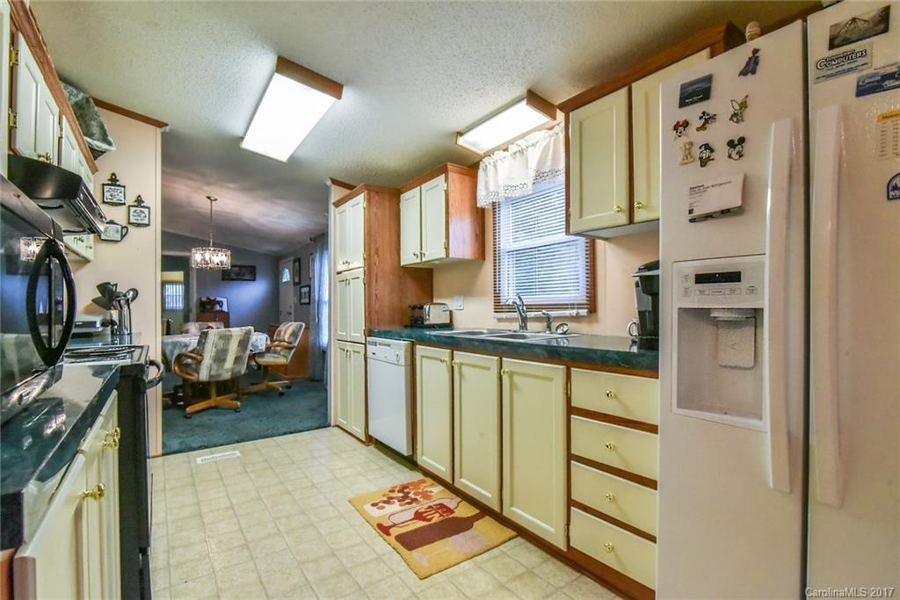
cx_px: 450
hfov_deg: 96.7
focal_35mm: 16
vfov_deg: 73.8
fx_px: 400
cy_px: 300
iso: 4000
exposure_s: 1/160
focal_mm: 16
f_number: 13
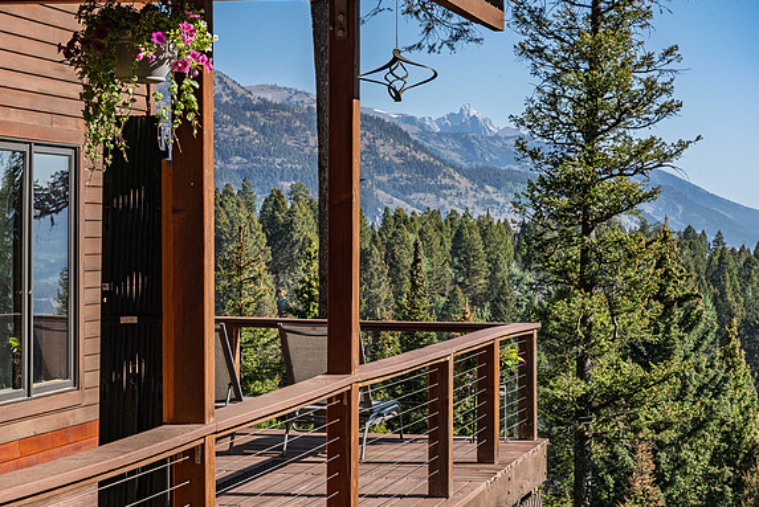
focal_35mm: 89
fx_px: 1878
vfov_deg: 15.4
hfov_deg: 22.9
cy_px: 255
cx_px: 378
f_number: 16
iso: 400
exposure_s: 1/400
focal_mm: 88
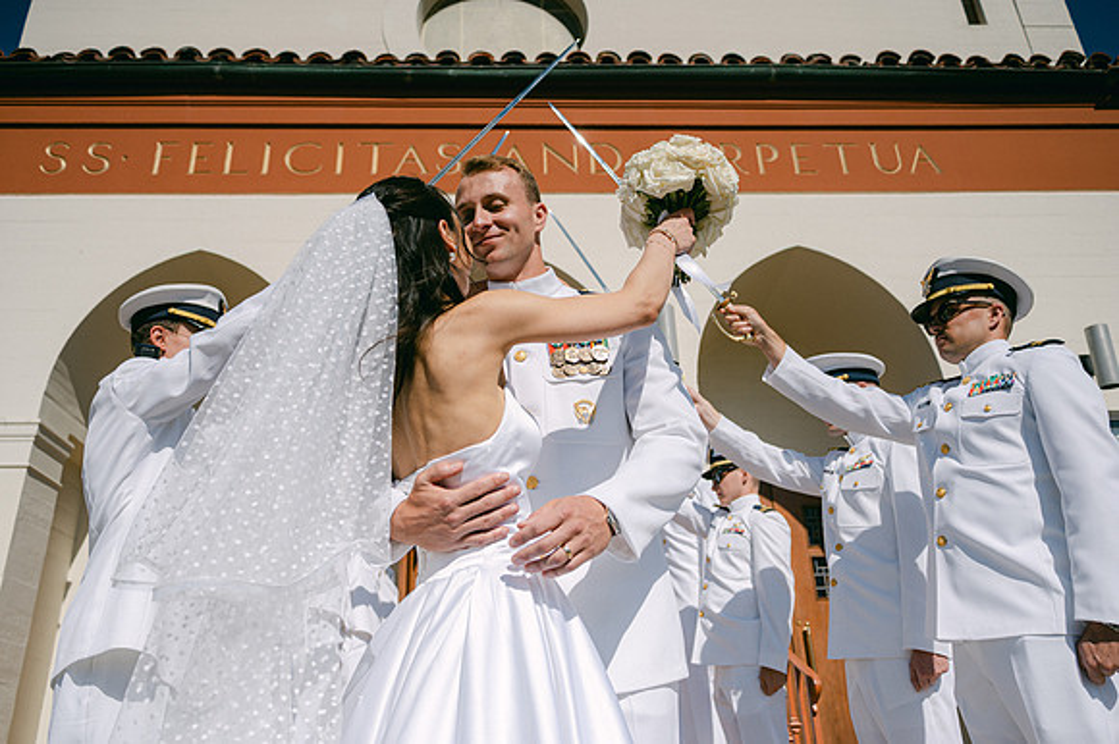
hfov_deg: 65.5
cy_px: 372
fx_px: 870
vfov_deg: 46.4
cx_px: 560
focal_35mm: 28
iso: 100
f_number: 4
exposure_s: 1/5000
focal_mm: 28
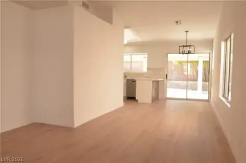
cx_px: 123
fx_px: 184
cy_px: 82
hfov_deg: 67.5
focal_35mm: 27
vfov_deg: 47.7
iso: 200
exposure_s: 1/80
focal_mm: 18
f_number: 4.5
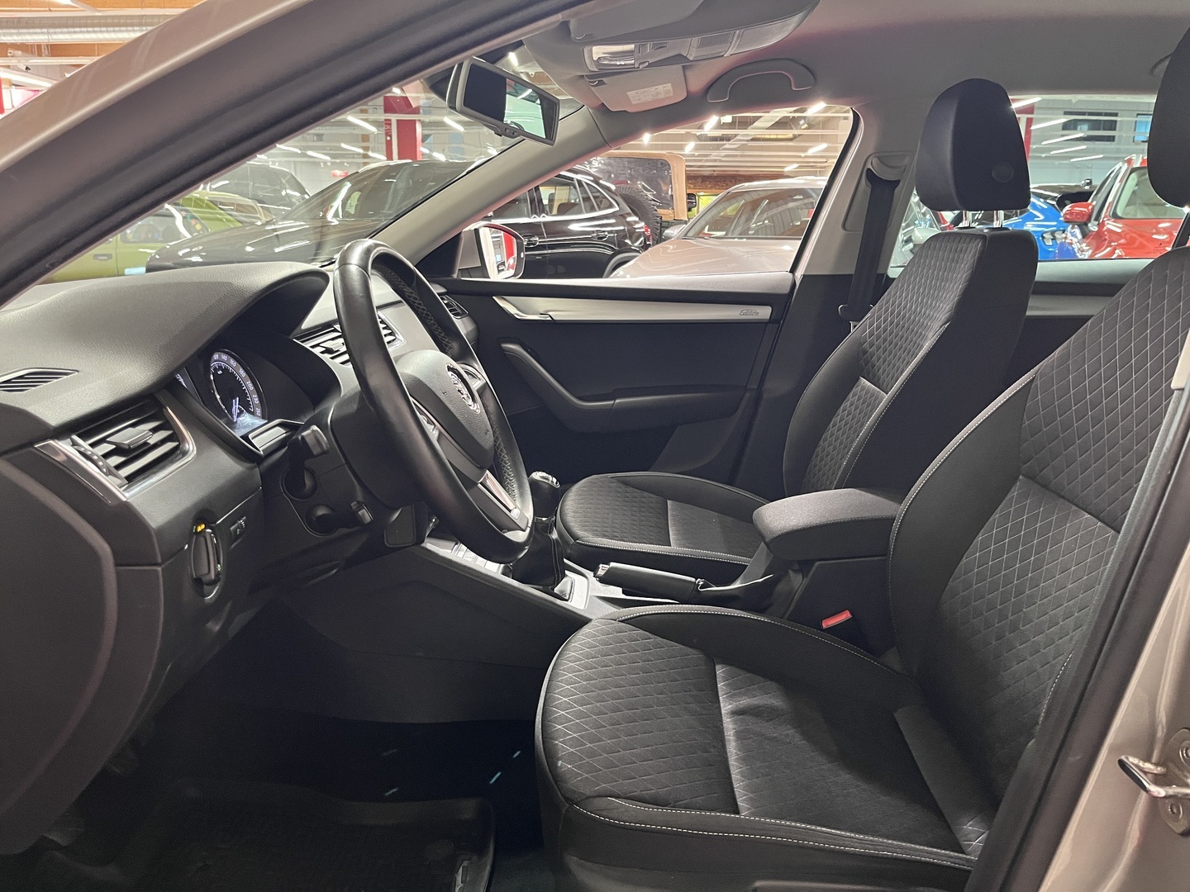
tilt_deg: -13.9
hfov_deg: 67.3
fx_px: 894
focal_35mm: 26
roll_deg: -0.2
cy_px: 446
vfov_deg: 53.1
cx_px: 595
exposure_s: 1/50
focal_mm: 5.1
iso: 500
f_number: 1.6
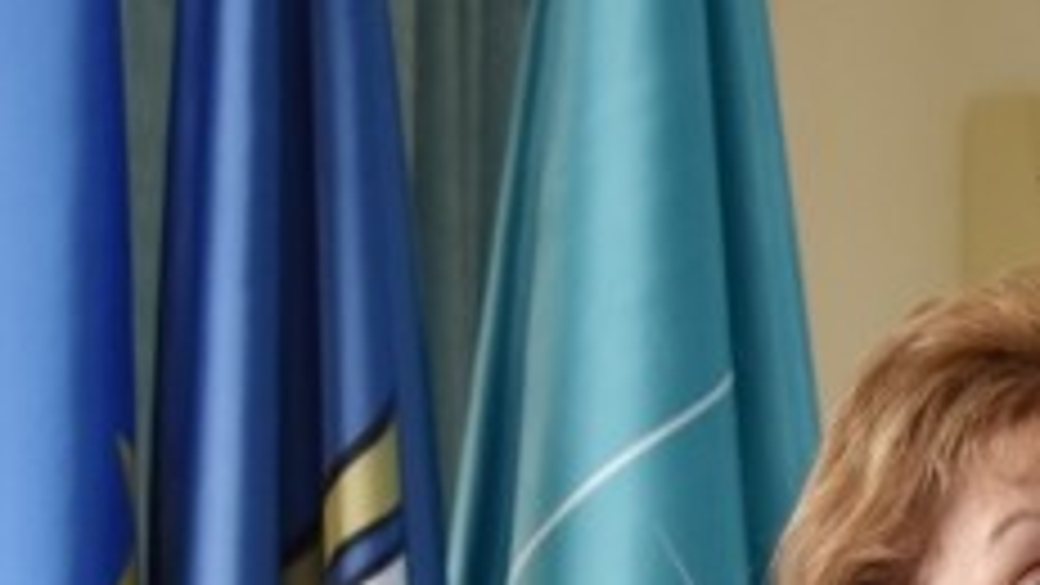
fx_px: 6536
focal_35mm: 237
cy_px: 1096
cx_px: 1216
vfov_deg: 5.1
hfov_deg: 9.0
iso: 400
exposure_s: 1/60
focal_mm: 34
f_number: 4.5
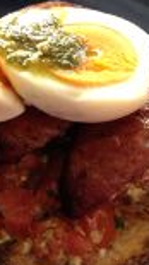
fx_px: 654
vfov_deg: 22.9
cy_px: 159
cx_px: -50
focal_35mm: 93
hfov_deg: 12.5
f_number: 2.4
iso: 125
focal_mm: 4.13
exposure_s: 1/20
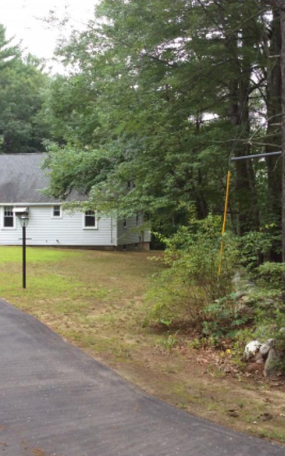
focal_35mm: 46
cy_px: 230
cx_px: 124
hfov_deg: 28.0
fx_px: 572
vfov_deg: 43.5
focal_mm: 3.3
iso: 40
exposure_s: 1/120
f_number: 2.4
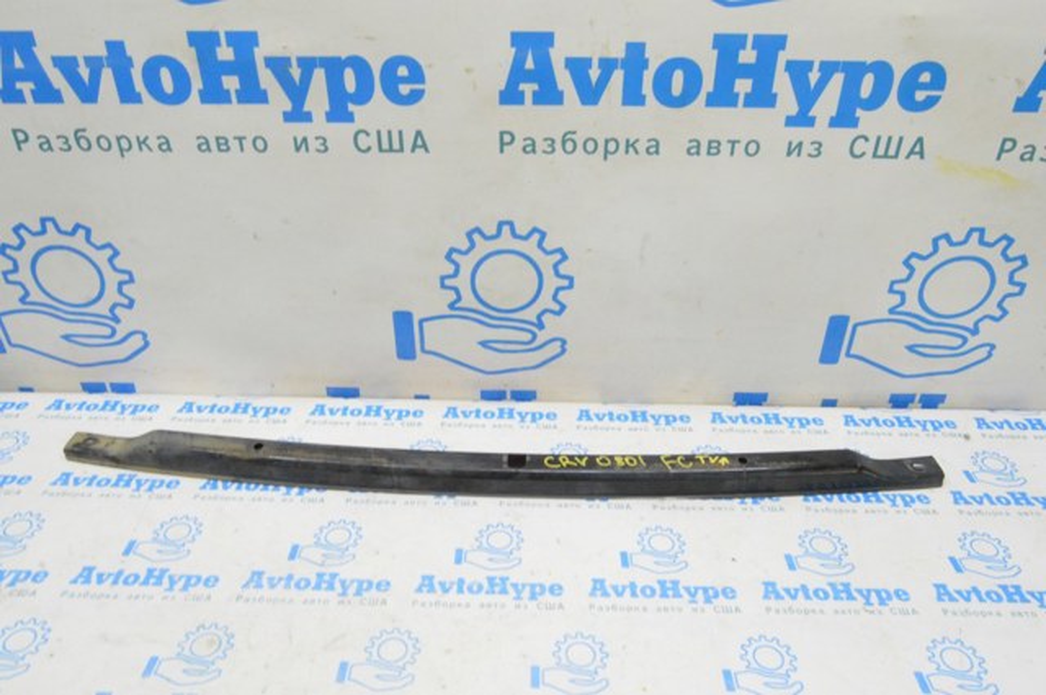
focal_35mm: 27
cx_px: 523
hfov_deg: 67.4
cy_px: 348
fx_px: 783
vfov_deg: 47.8
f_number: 20
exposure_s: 1/15
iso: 6400
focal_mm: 18
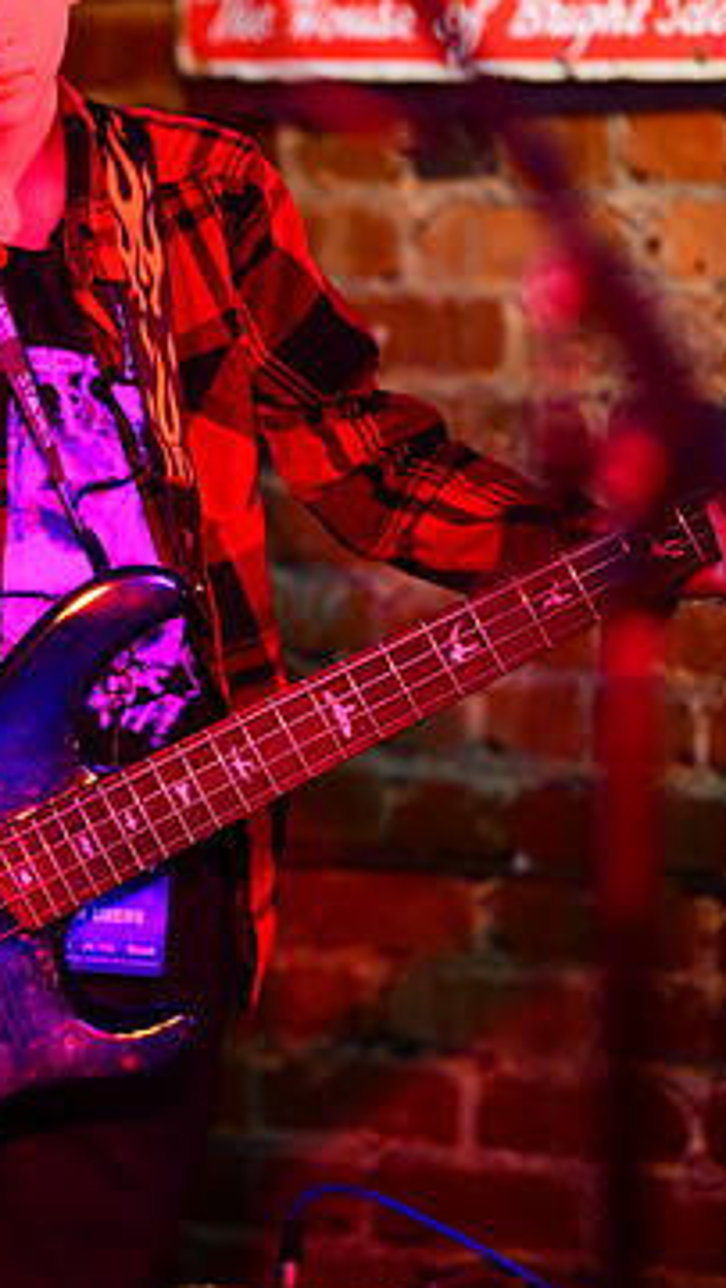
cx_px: 41
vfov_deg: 8.0
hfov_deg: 4.5
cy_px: 340
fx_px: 9223
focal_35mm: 270
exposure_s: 1/100
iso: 2200
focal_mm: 160
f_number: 2.8
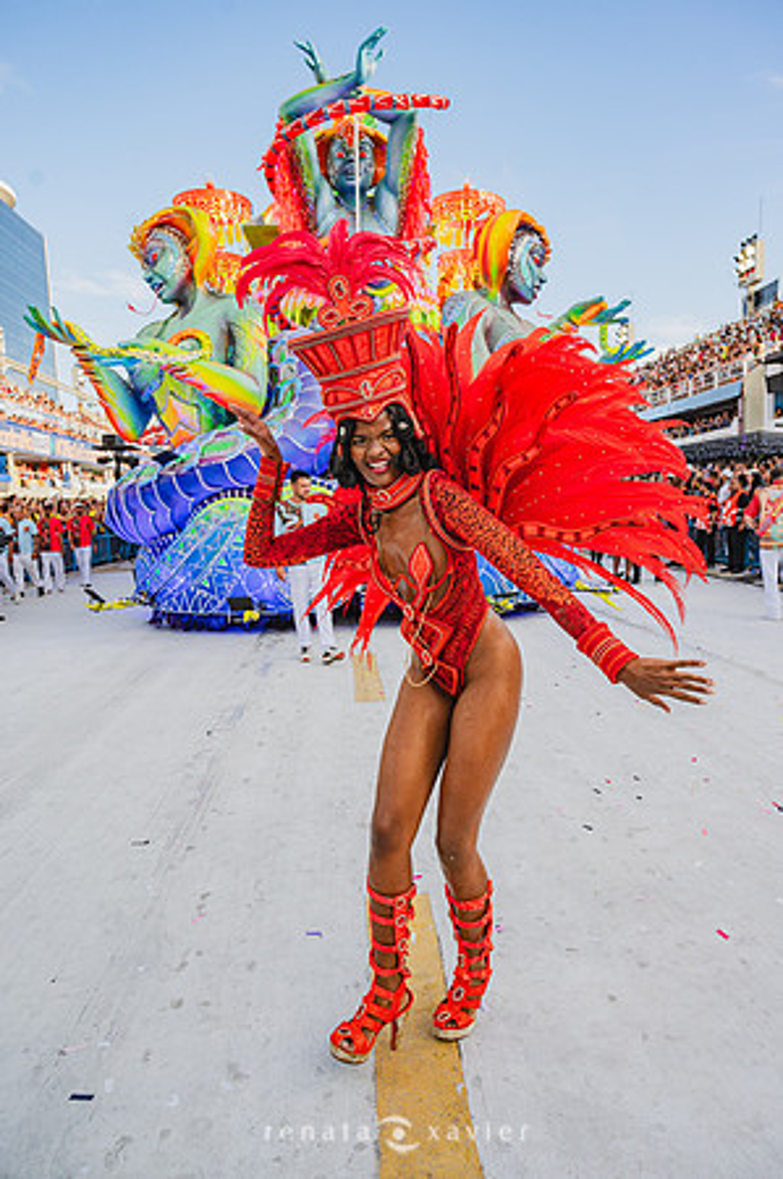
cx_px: 392
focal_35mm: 24
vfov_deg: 73.8
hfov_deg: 53.0
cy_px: 590
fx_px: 785
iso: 640
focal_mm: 24
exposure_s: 1/1250
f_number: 5.6
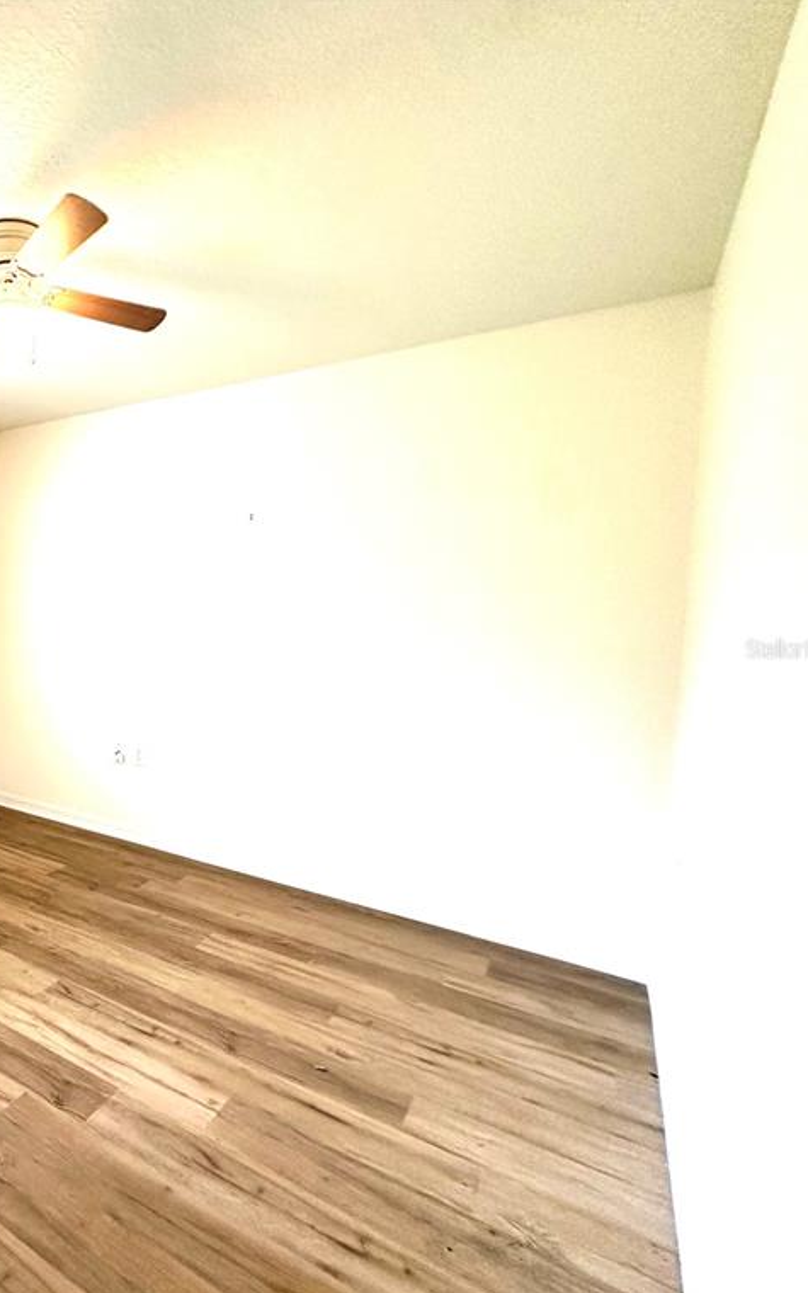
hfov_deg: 47.9
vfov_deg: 85.1
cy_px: 648
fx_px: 705
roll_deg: -1.0
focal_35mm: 20
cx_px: -22
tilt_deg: -3.2
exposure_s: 1/60
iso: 160
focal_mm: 2.22
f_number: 2.2
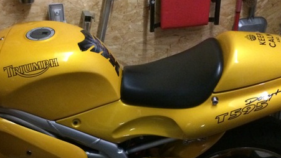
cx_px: 103
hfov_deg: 37.0
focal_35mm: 56
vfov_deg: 21.2
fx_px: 417
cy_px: 123
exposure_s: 1/17
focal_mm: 4.15
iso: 400
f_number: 2.2
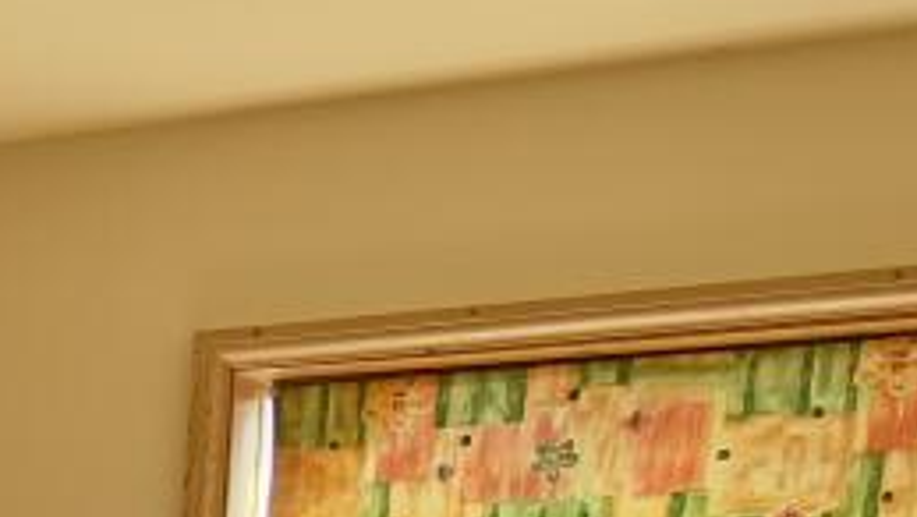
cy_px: 1232
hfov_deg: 16.2
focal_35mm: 112
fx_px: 2725
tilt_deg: -10.1
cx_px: -719
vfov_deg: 9.6
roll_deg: -0.3
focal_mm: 5.7
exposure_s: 1/274
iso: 40
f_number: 1.5
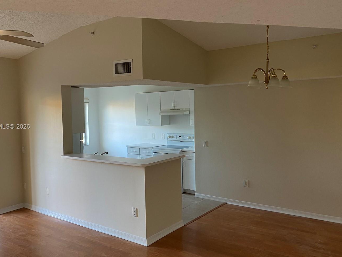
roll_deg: -0.5
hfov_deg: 56.8
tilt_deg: -4.9
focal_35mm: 32
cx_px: 159
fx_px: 316
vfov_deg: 44.2
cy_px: 127
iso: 160
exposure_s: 1/60
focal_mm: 4.25
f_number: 1.8
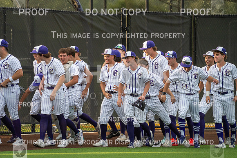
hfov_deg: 3.4
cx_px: 118
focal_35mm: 600
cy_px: 79
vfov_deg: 2.3
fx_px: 3951
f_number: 6.3
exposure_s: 1/1250
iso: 800
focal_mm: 600
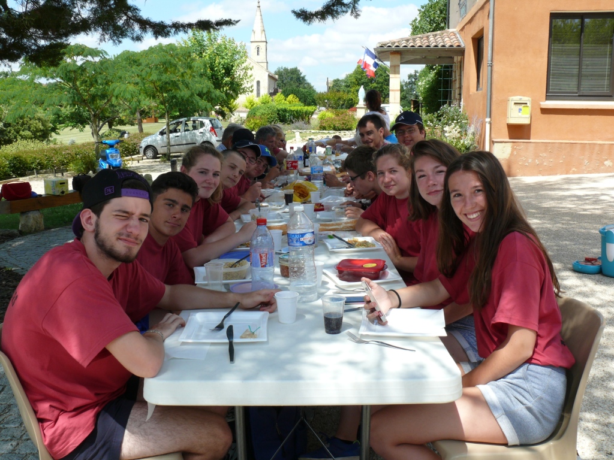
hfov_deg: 52.6
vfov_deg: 40.7
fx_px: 621
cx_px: 307
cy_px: 230
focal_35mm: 35
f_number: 5.6
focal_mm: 7.4
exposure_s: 1/250
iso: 100
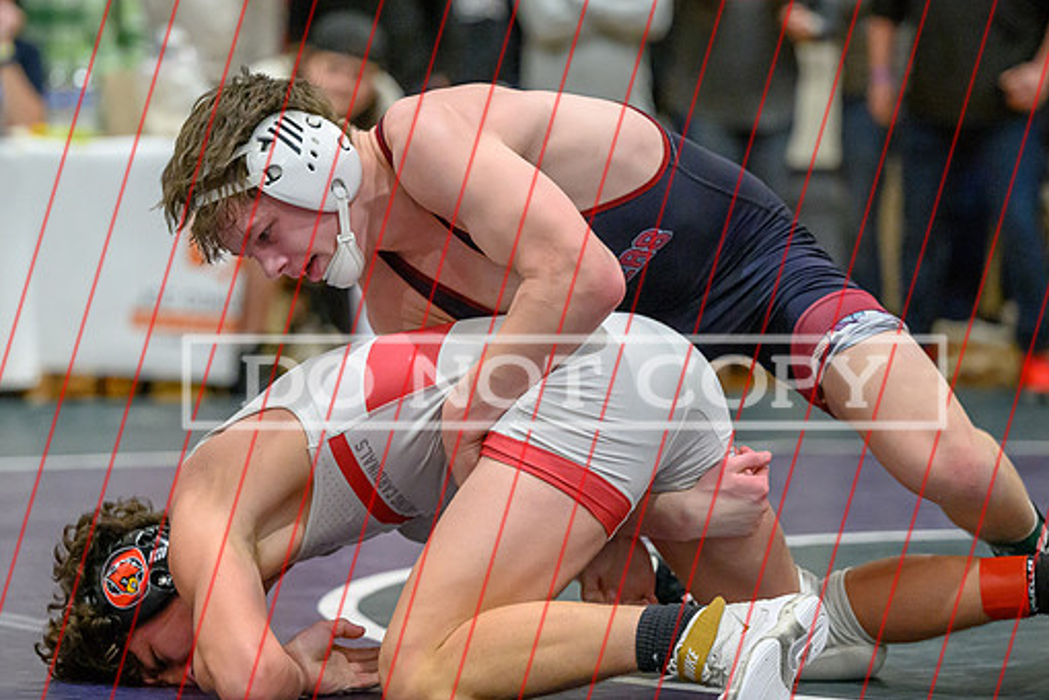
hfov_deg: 12.2
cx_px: 449
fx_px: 4895
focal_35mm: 168
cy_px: 326
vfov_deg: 8.2
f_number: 2.8
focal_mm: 120
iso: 8000
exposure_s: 1/800
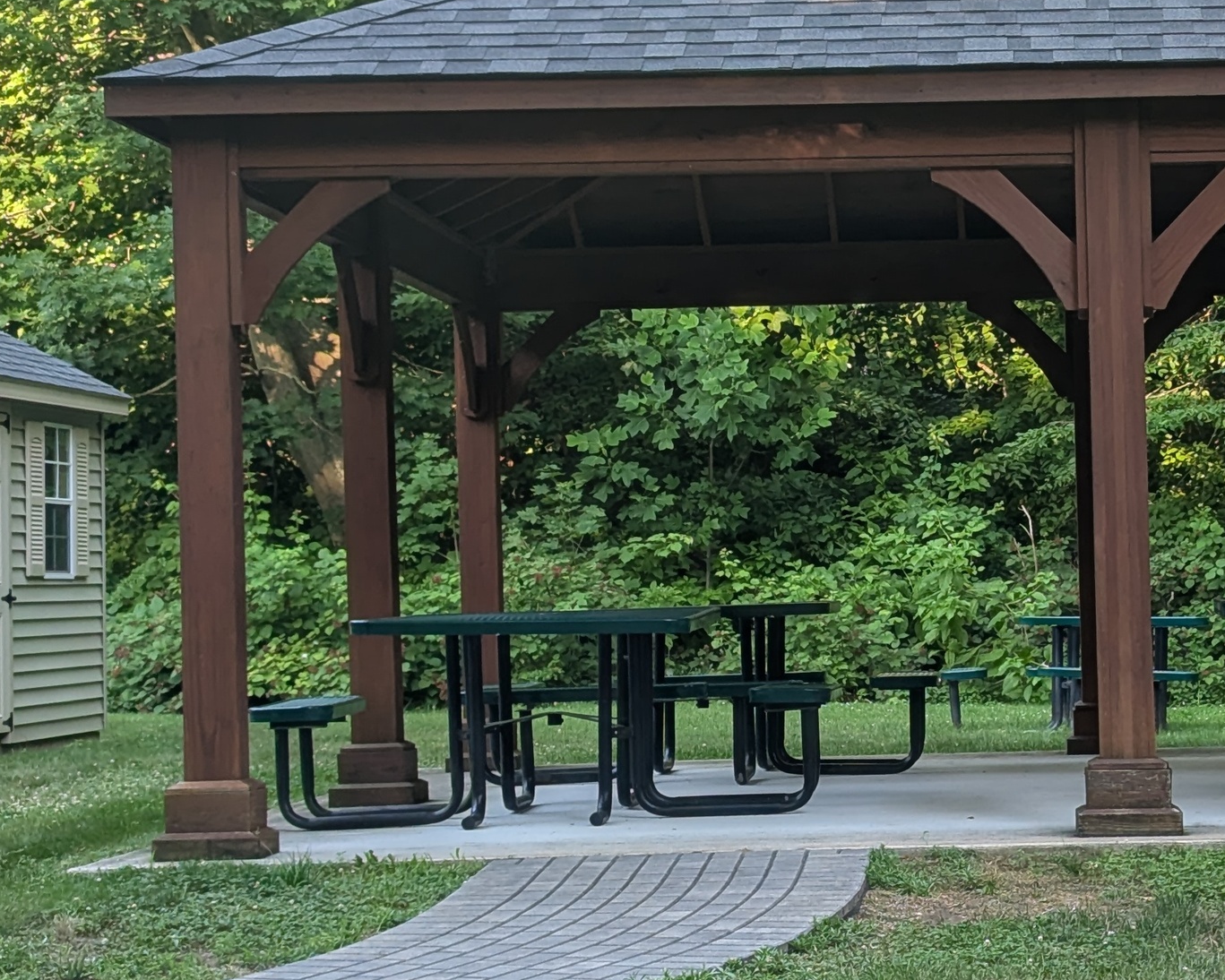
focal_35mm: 105
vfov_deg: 14.7
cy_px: 508
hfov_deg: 18.1
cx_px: 998
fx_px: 3807
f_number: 1.85
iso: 37
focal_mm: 6.81
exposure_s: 1/111
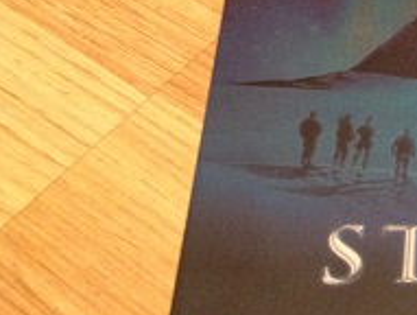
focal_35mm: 117
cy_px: 129
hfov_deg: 15.7
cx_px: 589
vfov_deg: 12.7
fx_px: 1412
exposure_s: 1/20
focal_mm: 4.28
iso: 320
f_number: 2.4
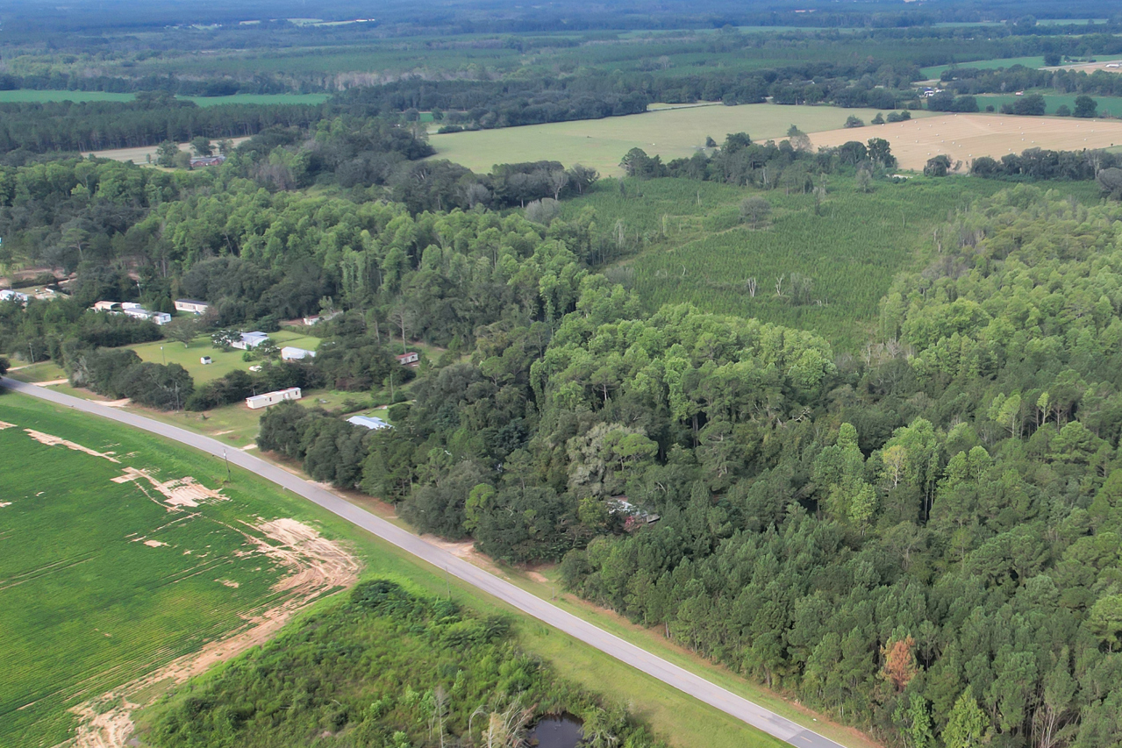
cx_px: 915
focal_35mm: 43
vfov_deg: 31.1
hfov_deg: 43.1
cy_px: 460
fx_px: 1340
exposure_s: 1/1500
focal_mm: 8.38
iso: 130
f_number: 2.8
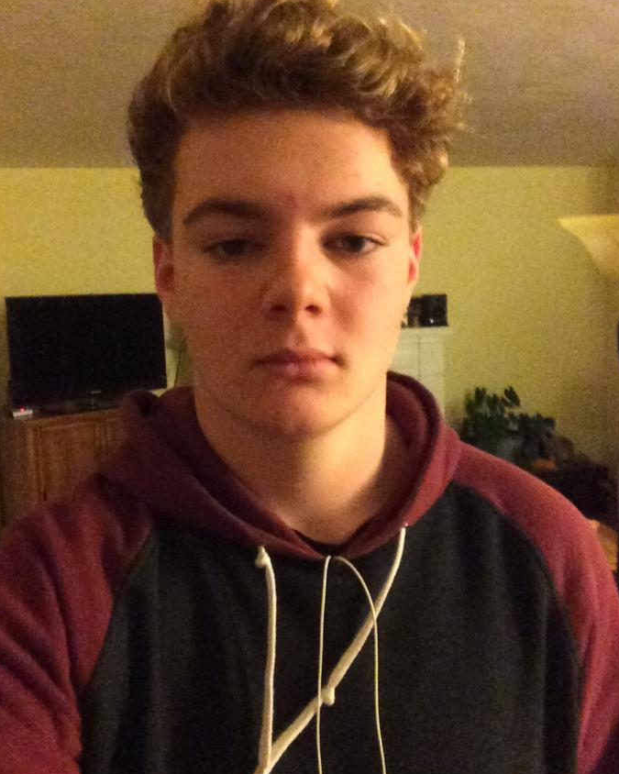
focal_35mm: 33
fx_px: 756
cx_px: 307
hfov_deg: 44.5
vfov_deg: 54.2
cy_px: 402
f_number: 2.4
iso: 1000
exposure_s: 1/15
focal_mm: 2.15
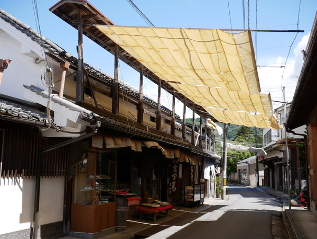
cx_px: 158
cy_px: 120
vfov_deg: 39.7
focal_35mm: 36
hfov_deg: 51.3
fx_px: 330
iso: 200
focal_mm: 18
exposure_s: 1/320
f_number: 6.3
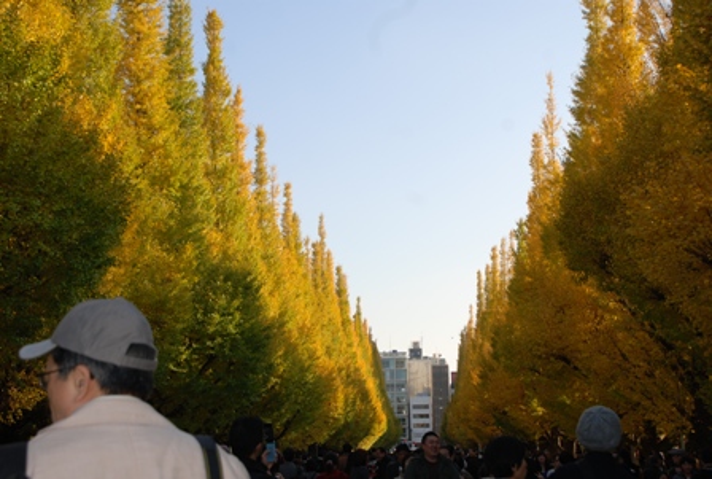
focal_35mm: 63
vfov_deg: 21.7
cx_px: 356
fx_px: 1249
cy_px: 240
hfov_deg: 31.8
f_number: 8
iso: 100
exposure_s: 1/200
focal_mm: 42
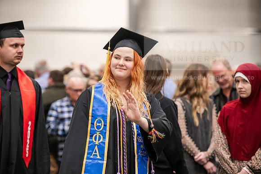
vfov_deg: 9.8
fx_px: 1015
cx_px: 130
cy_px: 87
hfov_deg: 14.7
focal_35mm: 140
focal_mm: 140
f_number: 3.2
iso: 2500
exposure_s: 1/200
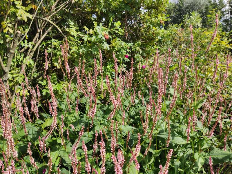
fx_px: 174
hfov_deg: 67.3
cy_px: 87
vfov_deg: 53.1
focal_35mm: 26
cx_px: 116
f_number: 1.75
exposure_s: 1/1641
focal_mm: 4.75
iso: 112
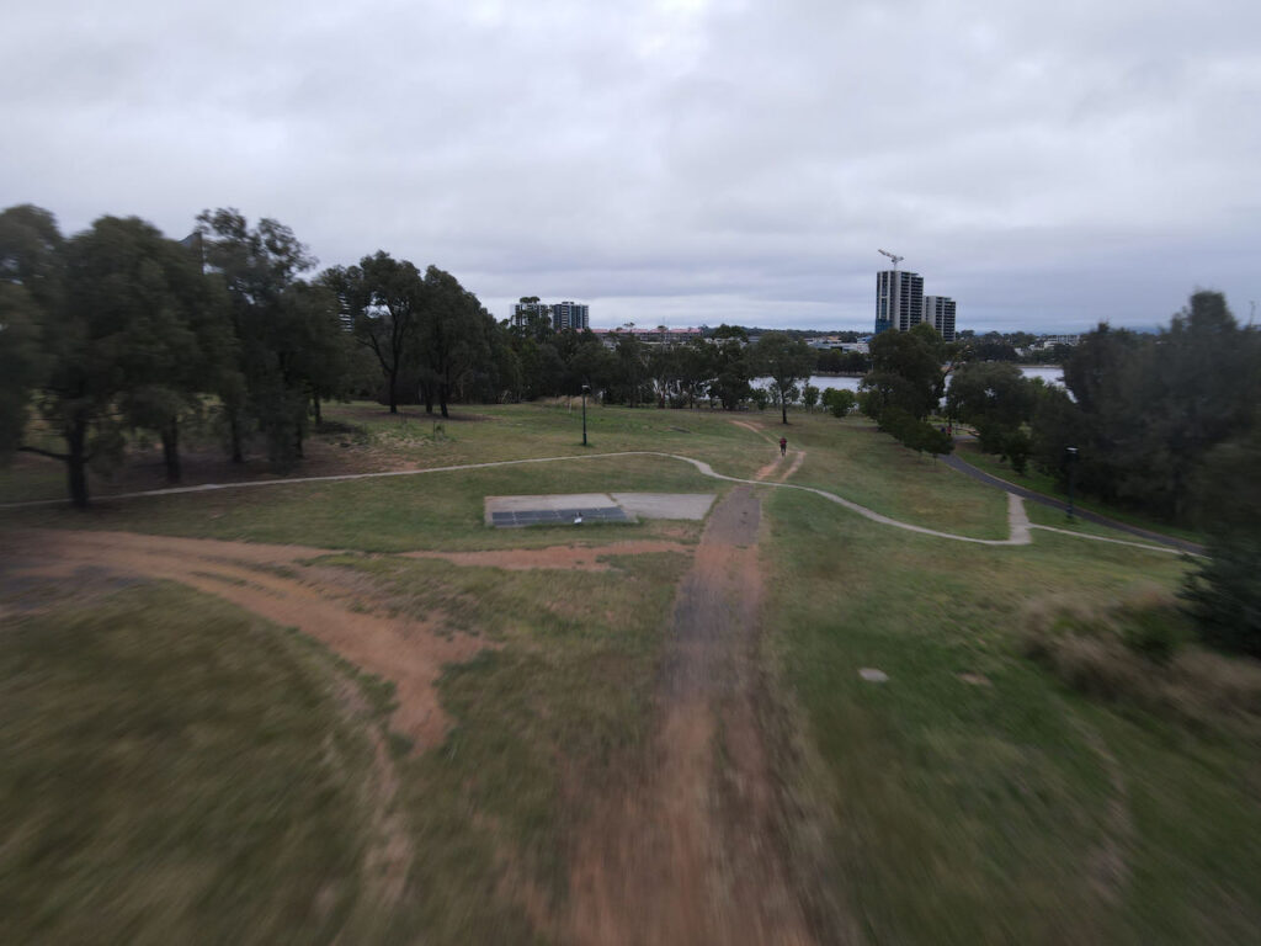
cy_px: 473
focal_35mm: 24
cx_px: 630
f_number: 2.8
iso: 100
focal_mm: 4.5
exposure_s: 1/20
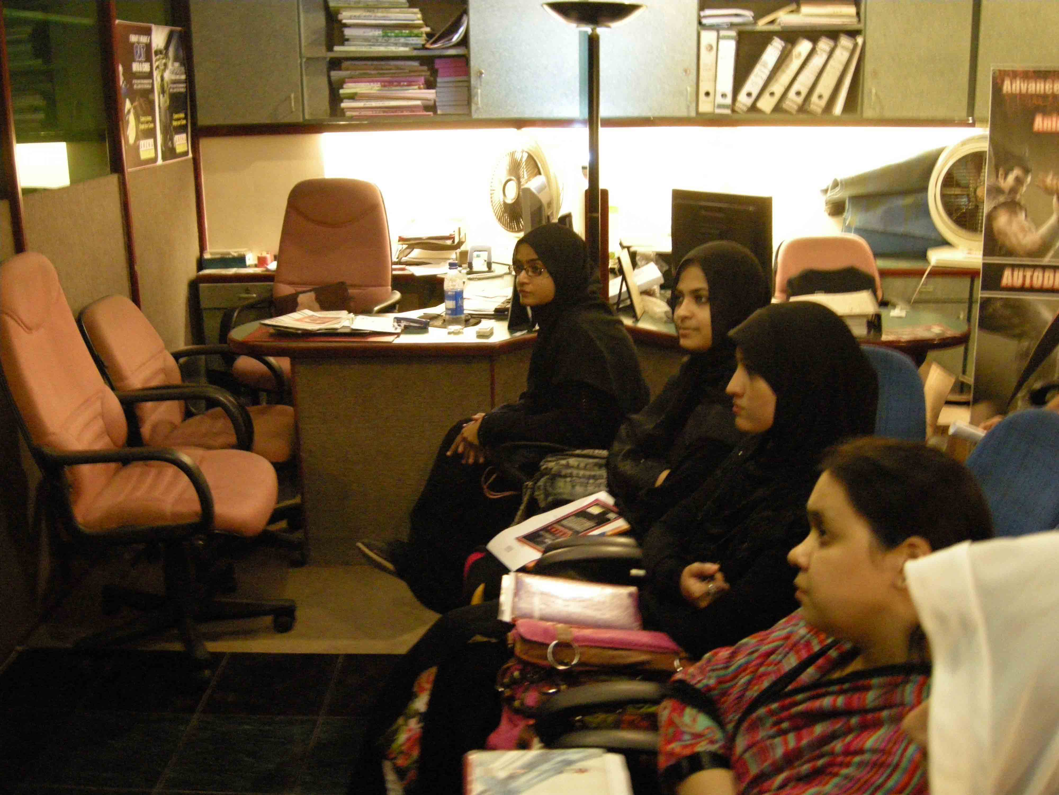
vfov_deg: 40.7
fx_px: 1071
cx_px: 530
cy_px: 398
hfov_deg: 52.6
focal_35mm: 35
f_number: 2.7
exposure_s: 1/8.5
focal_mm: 7.5
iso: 800
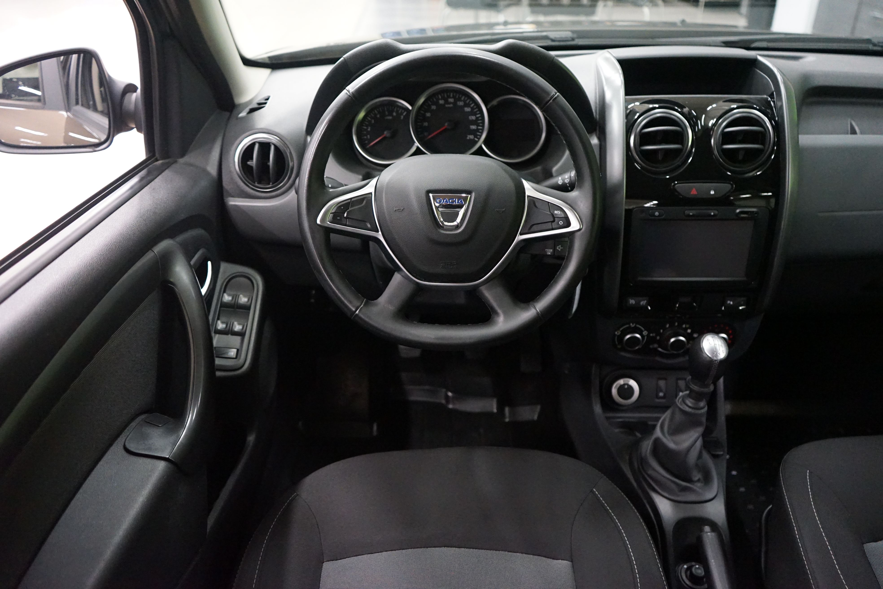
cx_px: 442
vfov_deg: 45.0
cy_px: 294
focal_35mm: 29
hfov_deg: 63.7
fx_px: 711
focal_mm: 29
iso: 6400
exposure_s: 1/30
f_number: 3.5
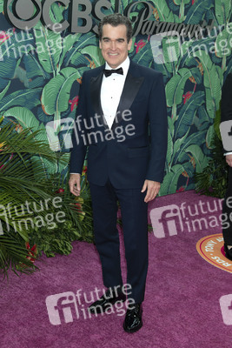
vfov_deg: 48.4
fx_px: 386
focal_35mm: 40
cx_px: 116
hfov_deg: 33.4
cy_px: 174
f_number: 5.6
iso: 320
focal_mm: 40
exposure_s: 1/200
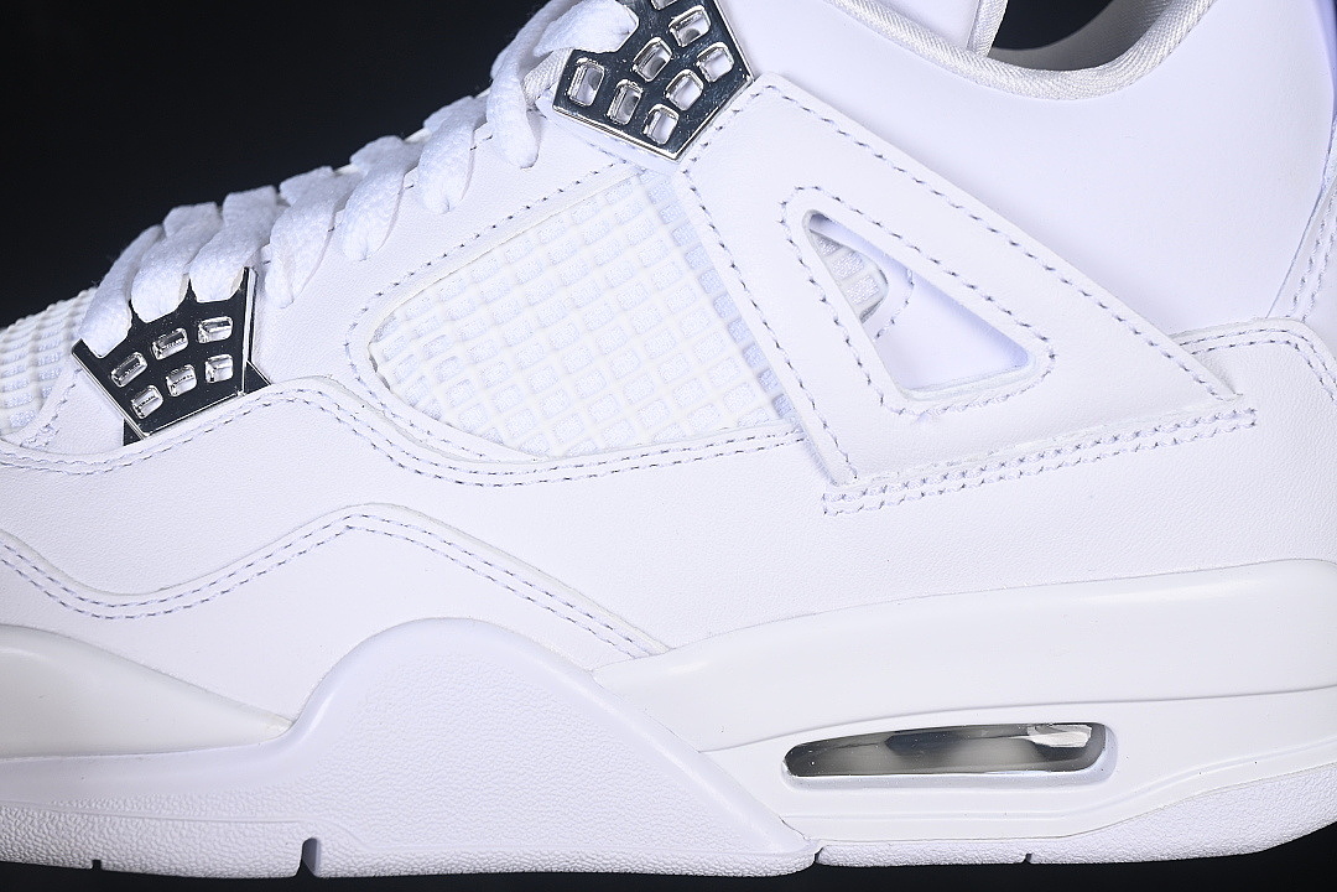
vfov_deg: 18.2
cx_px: 668
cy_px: 446
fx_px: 2785
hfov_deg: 27.0
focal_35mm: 75
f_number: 7.1
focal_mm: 50
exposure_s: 1/80
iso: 160
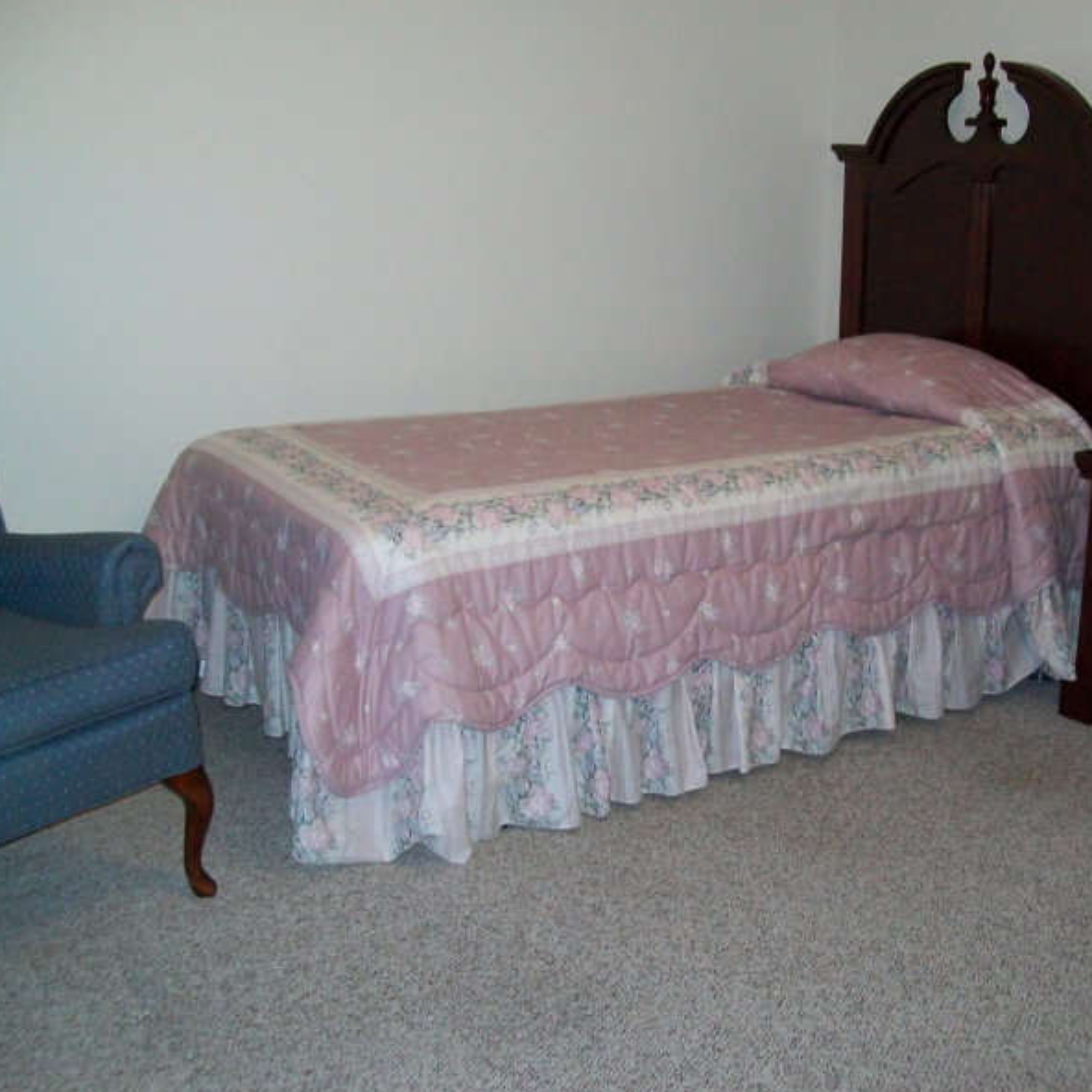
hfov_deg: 39.0
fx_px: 1535
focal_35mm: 43
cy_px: 550
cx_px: 640
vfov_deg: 39.2
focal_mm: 6
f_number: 2.7
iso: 160
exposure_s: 1/60
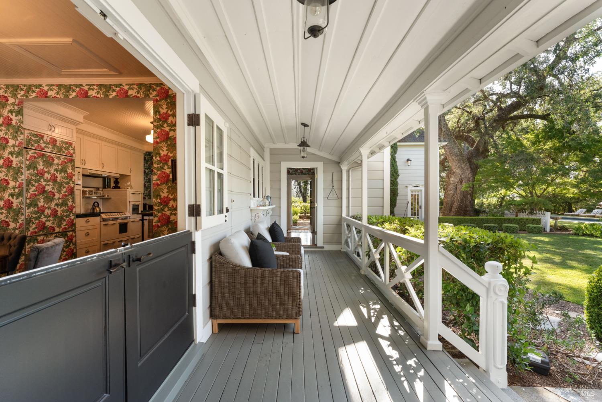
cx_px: 301
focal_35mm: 17
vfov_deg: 71.4
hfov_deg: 94.3
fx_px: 279
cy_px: 201
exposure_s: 1/60
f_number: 8
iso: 1600
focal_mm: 16.7
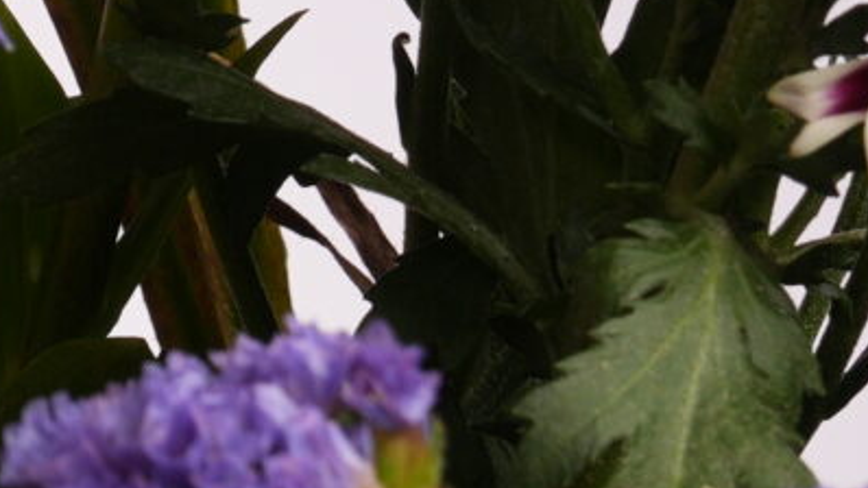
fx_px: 16274
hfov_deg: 3.0
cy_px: -245
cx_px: -1045
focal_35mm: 707
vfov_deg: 1.7
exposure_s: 1/100
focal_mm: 70
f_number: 8
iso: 125
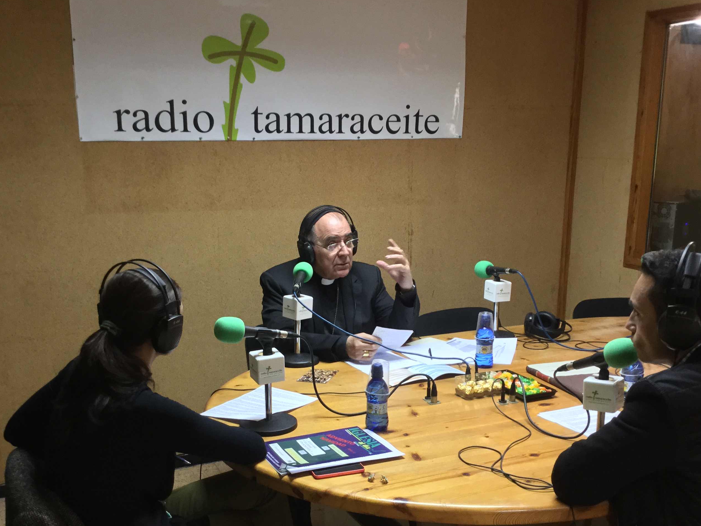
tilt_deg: -13.0
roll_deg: -1.0
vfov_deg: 35.7
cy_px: 331
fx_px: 810
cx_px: 357
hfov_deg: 46.8
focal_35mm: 40
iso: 160
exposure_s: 1/33
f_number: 2.4
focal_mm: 3.3
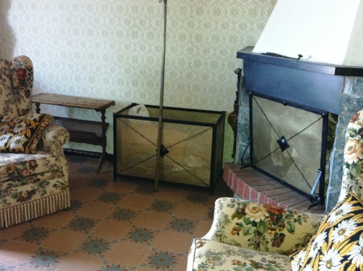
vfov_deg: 34.2
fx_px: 440
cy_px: 120
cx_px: 165
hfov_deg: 44.8
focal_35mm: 42
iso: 320
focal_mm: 3.85
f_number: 2.8
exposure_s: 1/15
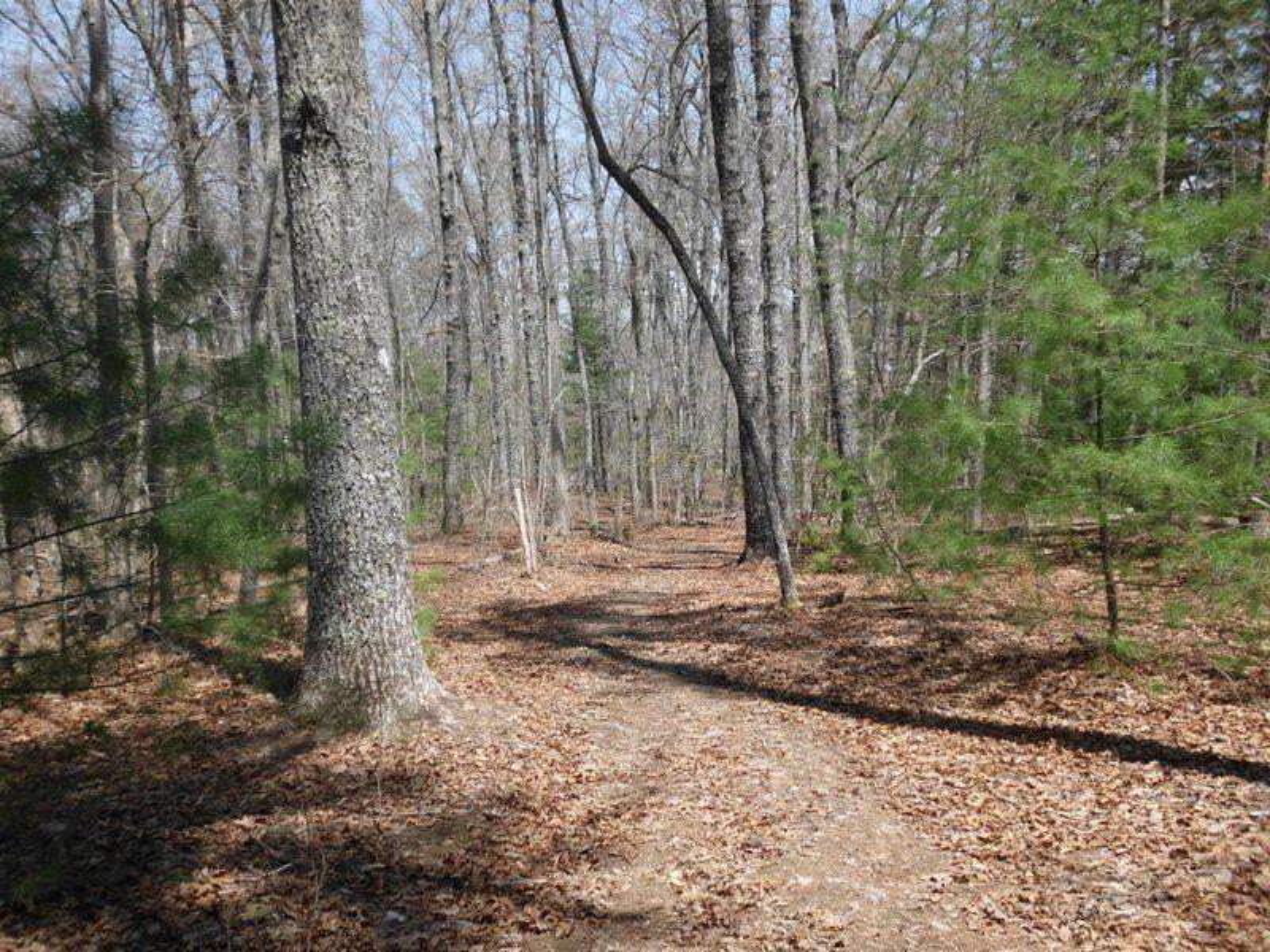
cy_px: 476
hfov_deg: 51.4
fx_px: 1321
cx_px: 635
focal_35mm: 36
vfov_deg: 39.7
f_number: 8.3
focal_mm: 6.57
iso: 100
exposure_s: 1/139
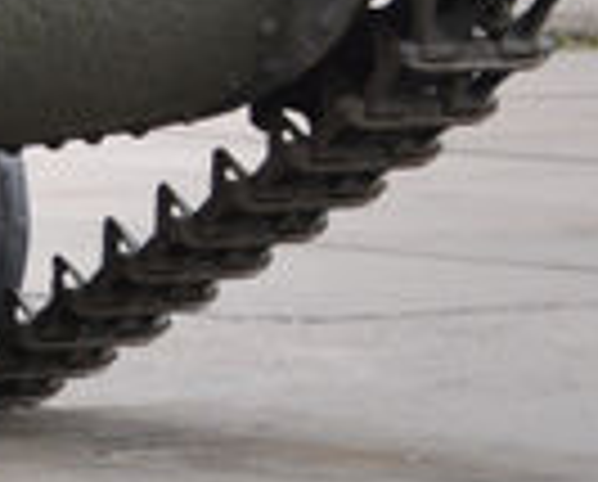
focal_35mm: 398
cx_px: -1209
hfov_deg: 4.6
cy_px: -349
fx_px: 7060
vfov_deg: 3.9
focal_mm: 42
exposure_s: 1/320
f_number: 5.6
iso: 200
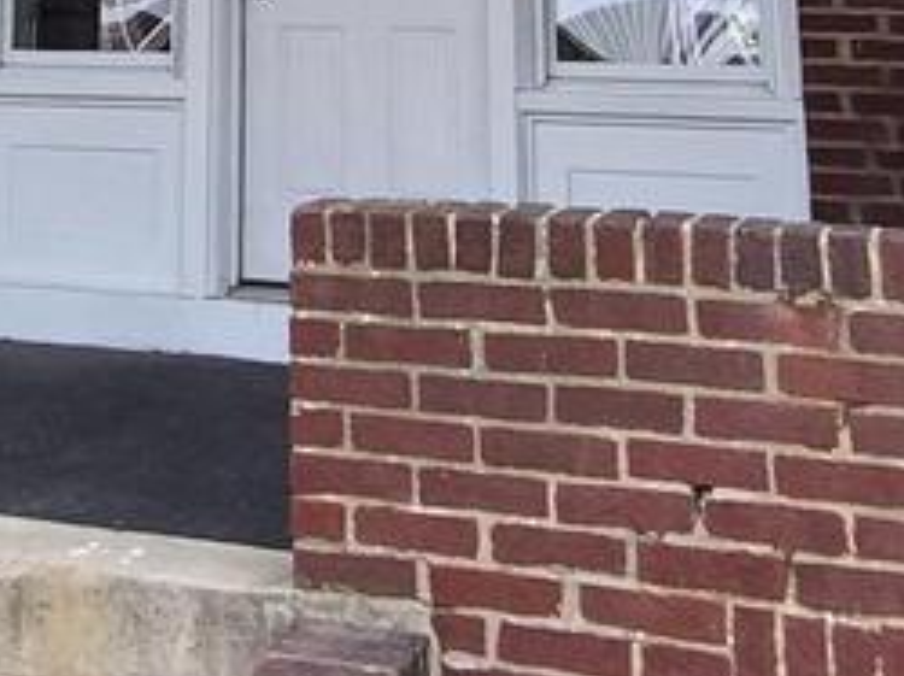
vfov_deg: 17.0
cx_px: 51
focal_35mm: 75
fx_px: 1957
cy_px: -437
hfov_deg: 25.0
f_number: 2.2
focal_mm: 1.74
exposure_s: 1/1456
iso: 40
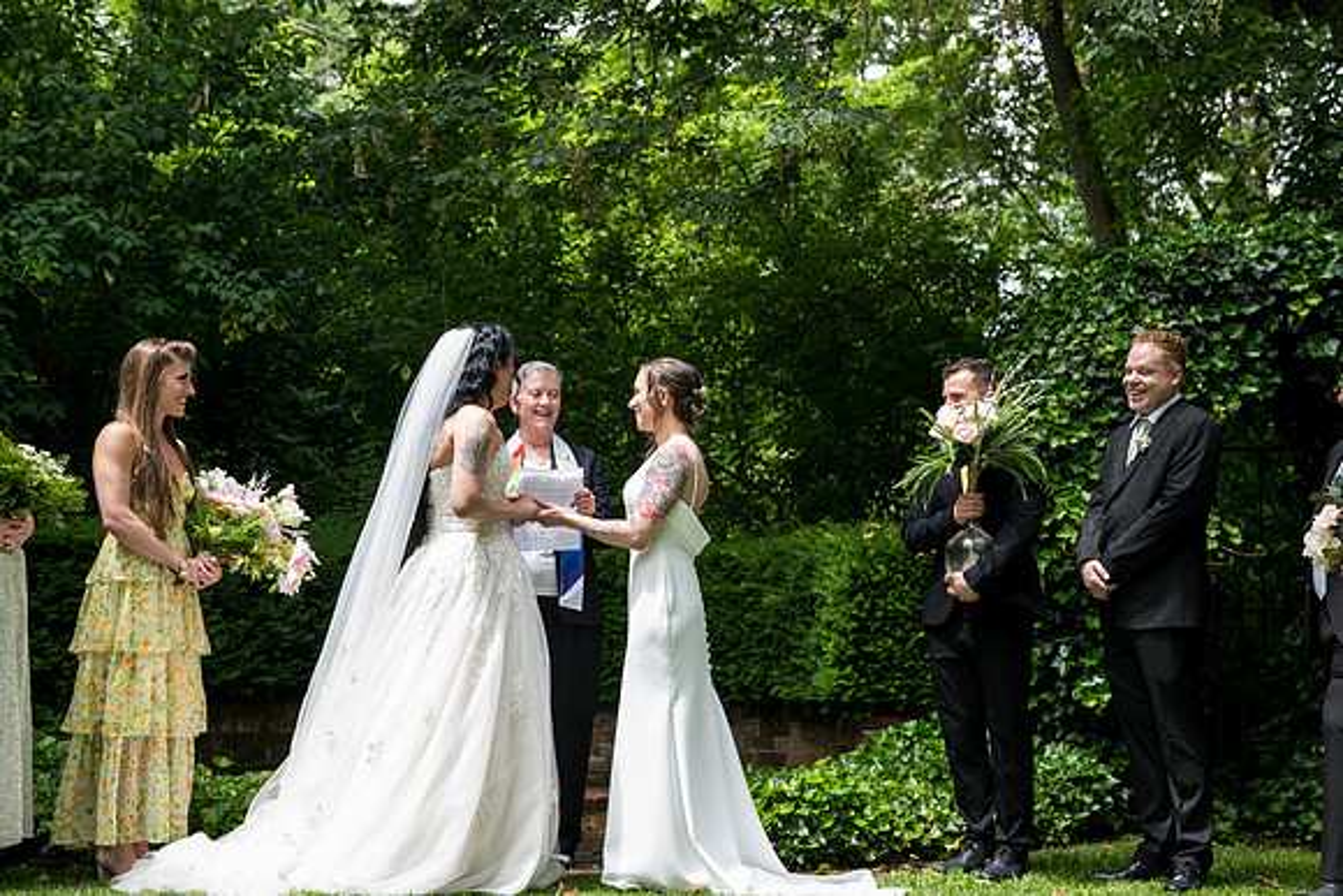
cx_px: 672
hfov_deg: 35.6
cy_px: 448
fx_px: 2090
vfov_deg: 24.2
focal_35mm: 56
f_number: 5
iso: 500
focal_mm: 56
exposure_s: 1/400
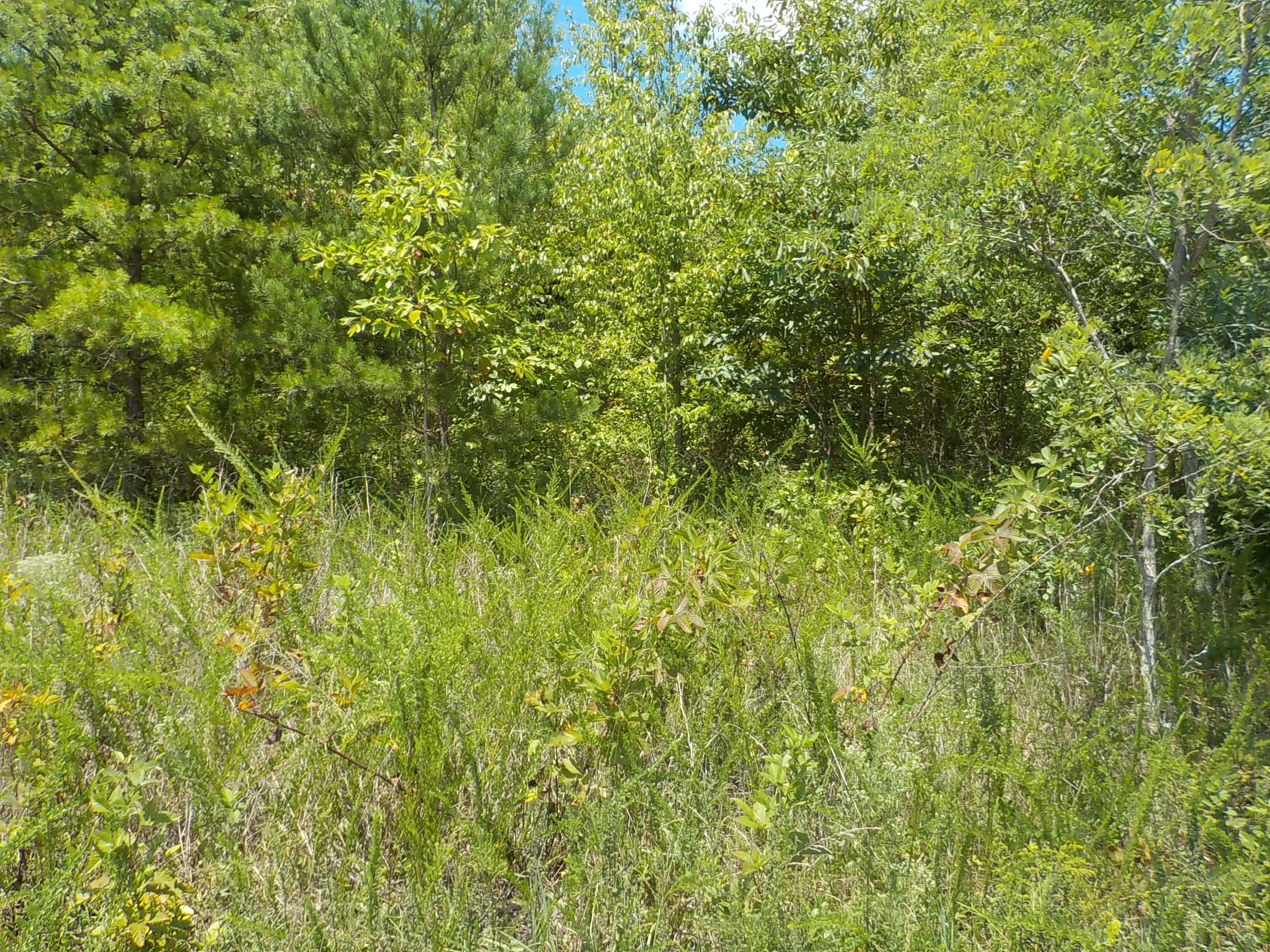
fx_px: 1101
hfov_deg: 60.0
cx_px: 635
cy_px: 476
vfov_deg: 46.8
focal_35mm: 30
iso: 125
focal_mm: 4.1
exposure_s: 1/640
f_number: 3.3
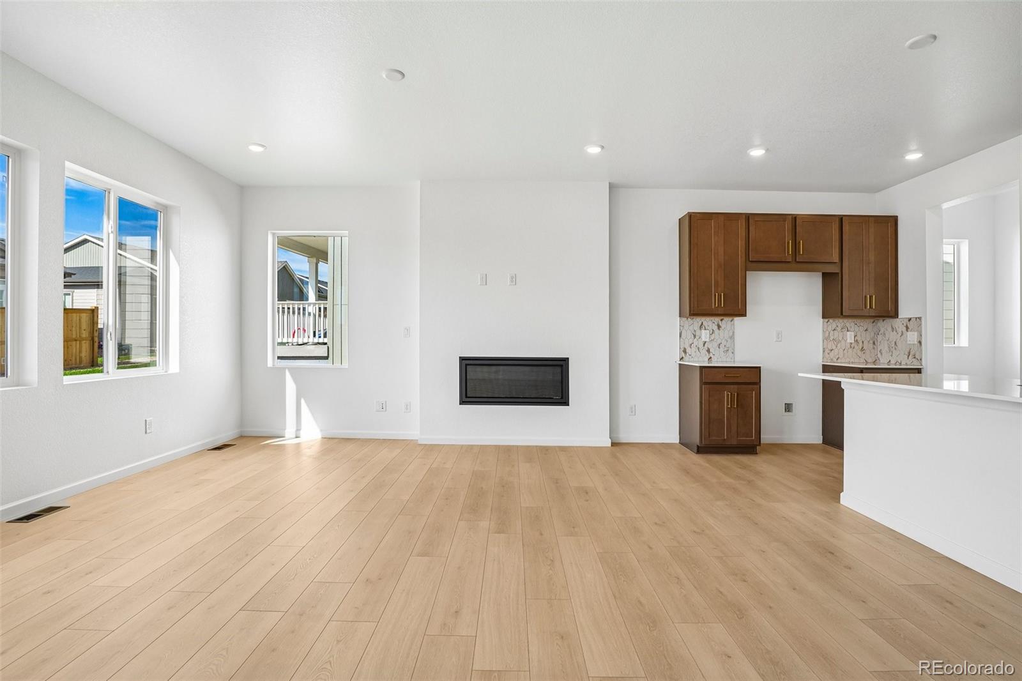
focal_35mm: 16
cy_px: 340
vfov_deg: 72.0
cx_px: 511
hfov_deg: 95.0
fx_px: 468
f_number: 8
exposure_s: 1/60
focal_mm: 11
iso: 100
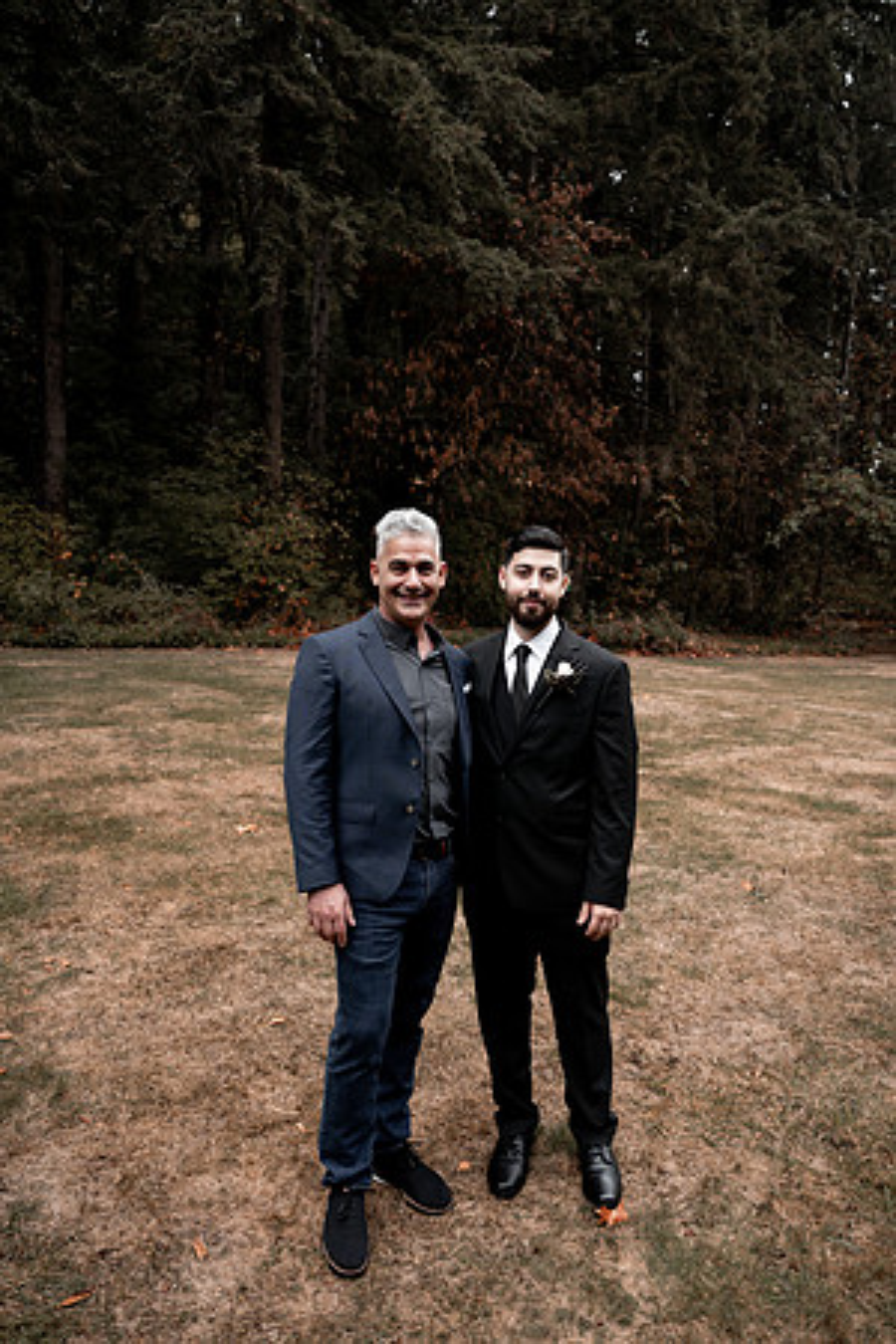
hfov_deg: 53.1
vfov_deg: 73.7
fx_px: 896
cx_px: 448
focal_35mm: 24
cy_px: 672
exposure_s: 1/1600
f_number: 2.8
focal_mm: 24
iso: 400
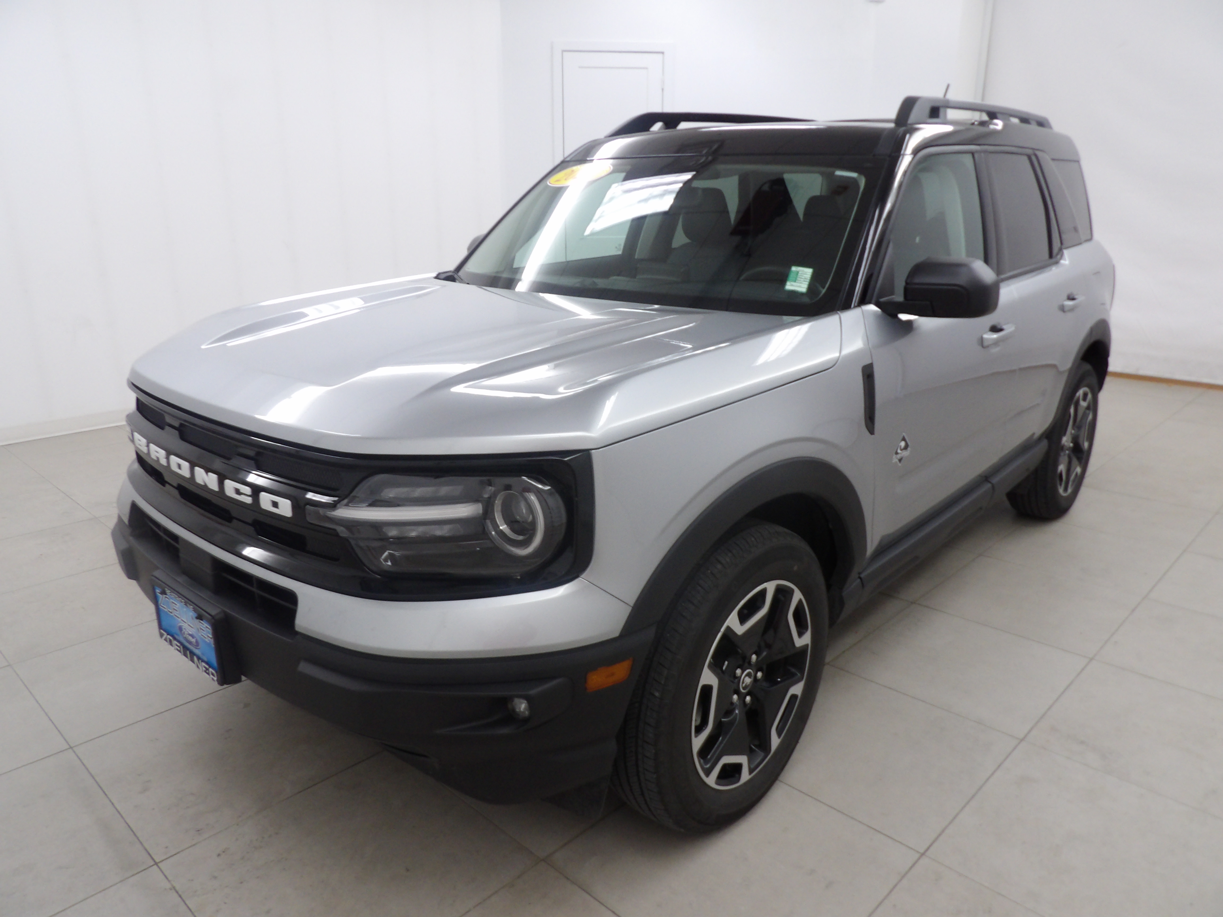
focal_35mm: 24
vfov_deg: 56.8
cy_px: 458
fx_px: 848
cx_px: 612
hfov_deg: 71.6
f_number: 3.2
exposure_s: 1/33
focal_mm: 4.3
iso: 193
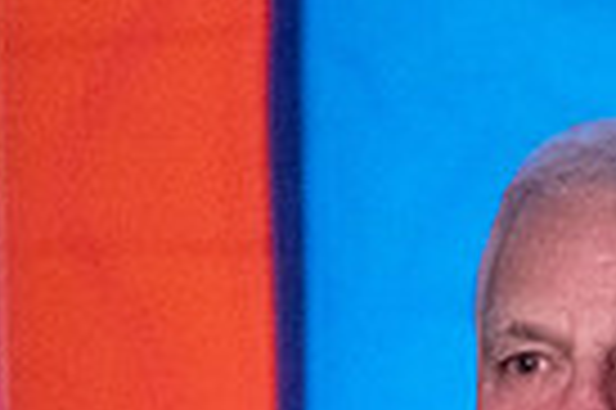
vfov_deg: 0.7
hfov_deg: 1.1
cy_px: 678
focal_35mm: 1914
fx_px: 32711
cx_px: 535
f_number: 6.3
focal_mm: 300
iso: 12800
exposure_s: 1/160
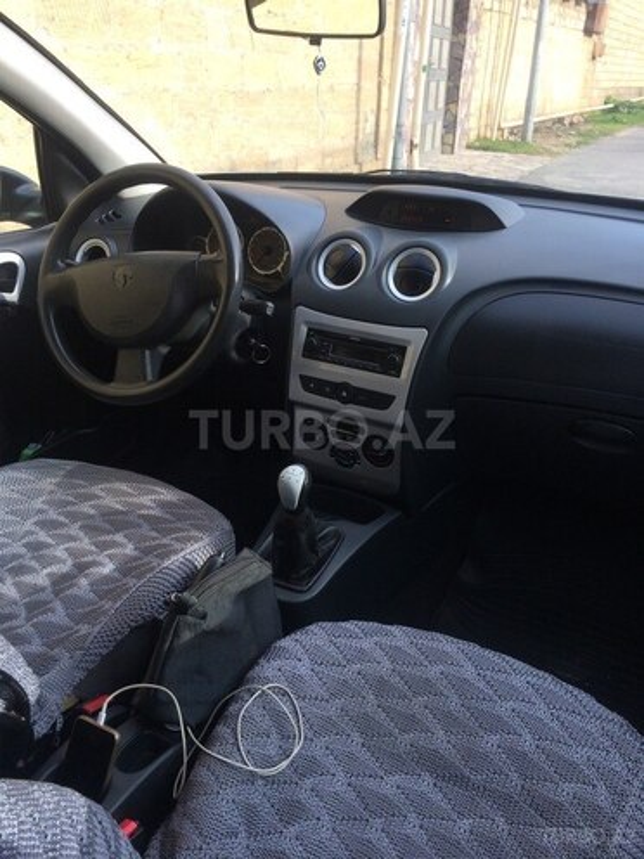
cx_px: 322
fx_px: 719
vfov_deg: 61.7
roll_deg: -1.1
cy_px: 430
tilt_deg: -27.2
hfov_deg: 48.2
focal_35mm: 29
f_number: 2.2
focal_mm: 4.15
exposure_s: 1/272
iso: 32
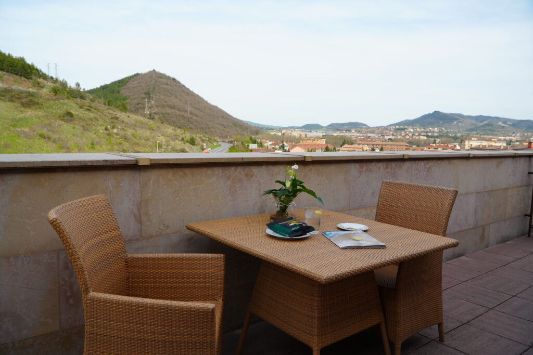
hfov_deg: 67.4
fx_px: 400
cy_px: 178
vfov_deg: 47.9
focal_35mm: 27
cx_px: 266
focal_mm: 18
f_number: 5
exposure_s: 1/320
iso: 100
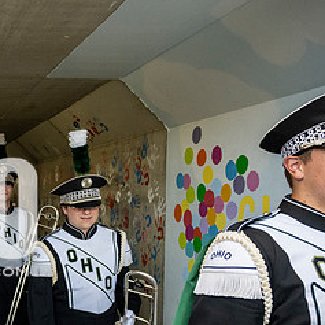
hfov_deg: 29.3
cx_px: -66
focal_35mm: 50
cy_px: 223
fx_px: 531
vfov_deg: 33.6
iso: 1600
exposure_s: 1/800
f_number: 4
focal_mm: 24
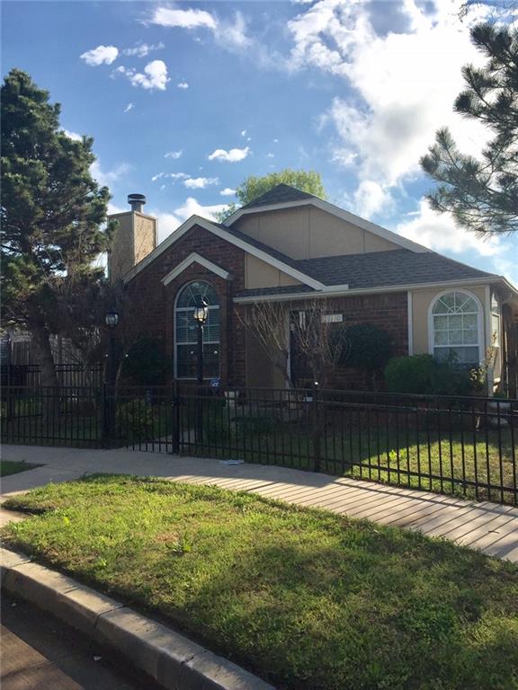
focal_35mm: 29
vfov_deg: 61.7
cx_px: 259
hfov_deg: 48.2
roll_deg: +0.5
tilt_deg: +1.5
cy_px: 345
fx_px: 579
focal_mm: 4.15
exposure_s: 1/3300
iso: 32
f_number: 2.2
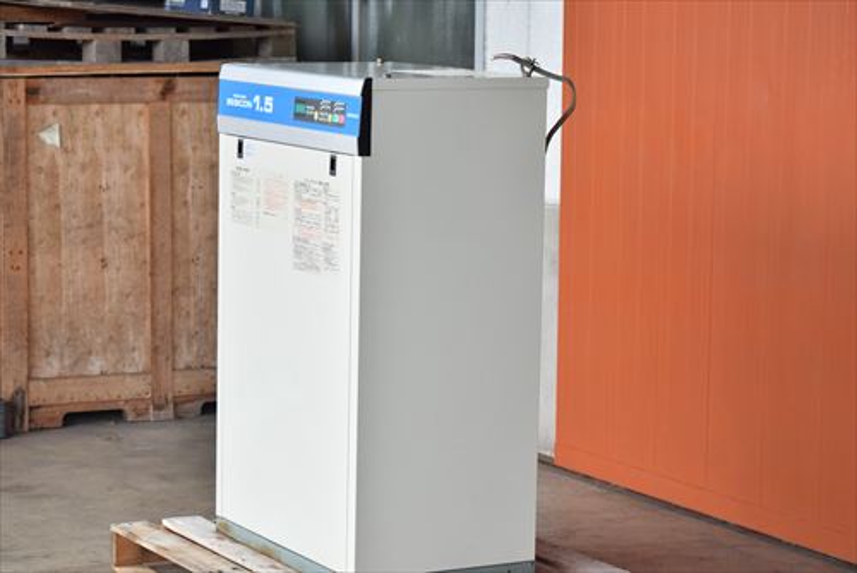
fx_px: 2322
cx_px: 428
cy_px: 286
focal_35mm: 98
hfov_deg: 20.9
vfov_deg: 14.1
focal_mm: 65
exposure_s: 1/320
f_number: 6.3
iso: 1250
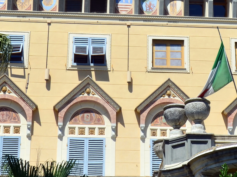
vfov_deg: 10.7
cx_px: 195
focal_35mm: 137
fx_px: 938
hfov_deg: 14.3
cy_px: -3
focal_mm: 28
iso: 200
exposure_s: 1/320
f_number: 10
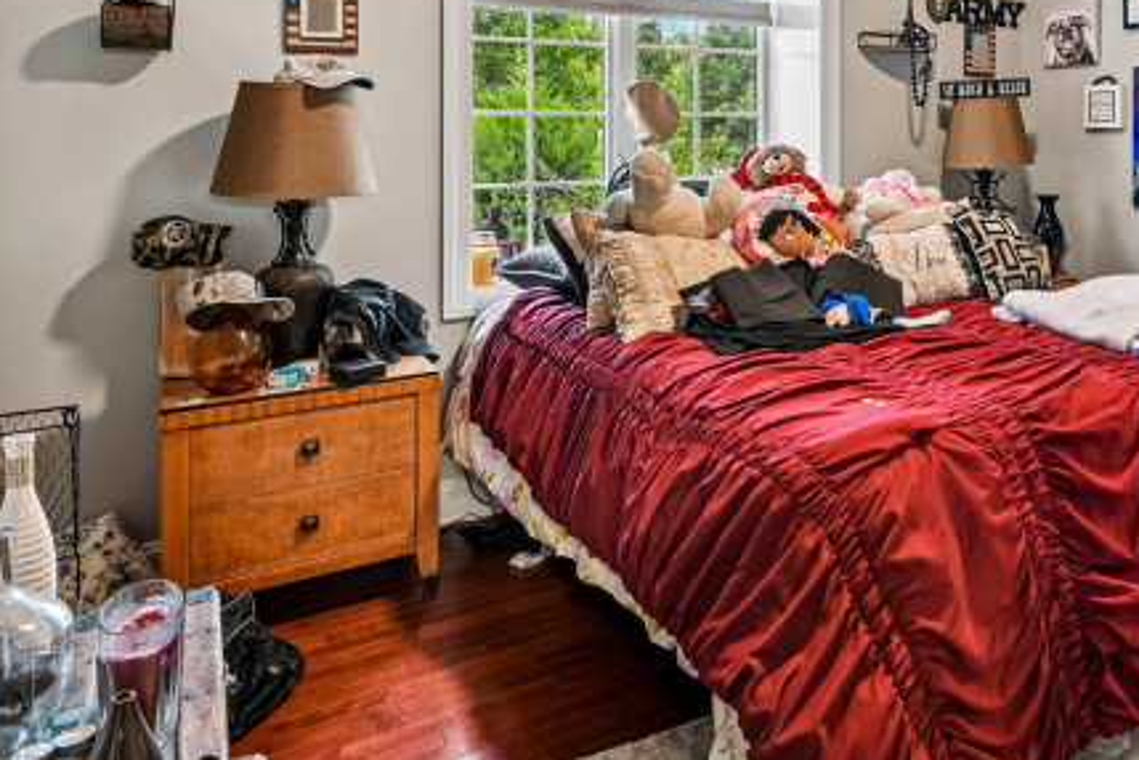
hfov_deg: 62.0
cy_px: 159
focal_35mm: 28
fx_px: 886
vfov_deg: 44.3
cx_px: 844
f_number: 13
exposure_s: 1/3.33
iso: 400
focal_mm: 16
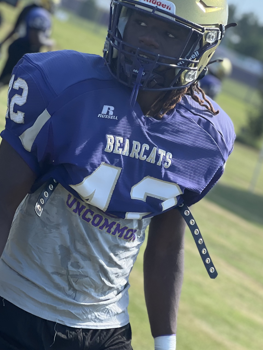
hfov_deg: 12.2
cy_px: 239
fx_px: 1226
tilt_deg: -8.7
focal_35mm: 121
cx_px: 154
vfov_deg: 16.2
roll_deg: -22.9
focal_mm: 9
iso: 25
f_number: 2.8
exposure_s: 1/270
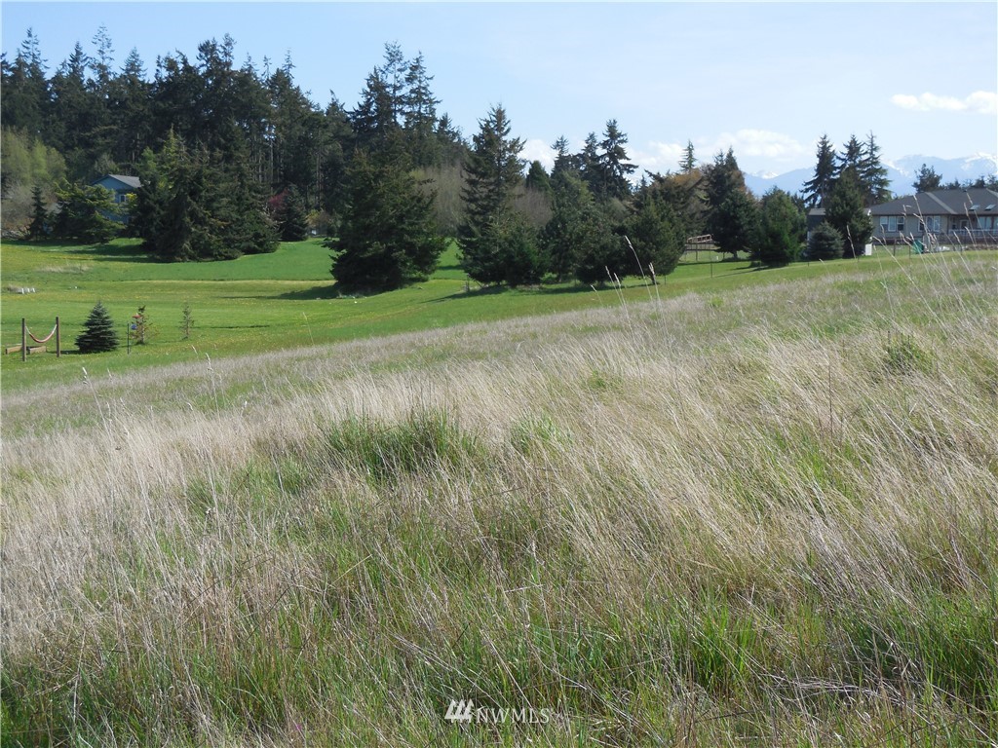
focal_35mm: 53
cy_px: 374
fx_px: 1528
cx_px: 499
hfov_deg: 36.2
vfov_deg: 27.5
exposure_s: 1/800
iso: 125
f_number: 4
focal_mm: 9.4
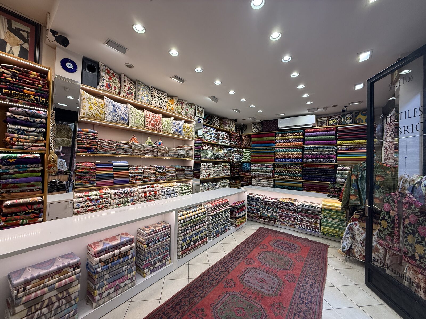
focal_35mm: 14
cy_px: 160
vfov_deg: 85.7
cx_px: 213
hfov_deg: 102.1
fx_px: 172
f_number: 2.2
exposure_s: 1/100
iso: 100
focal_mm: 2.22
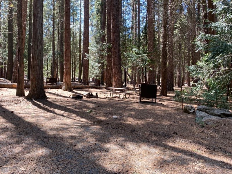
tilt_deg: +0.2
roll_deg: -0.9
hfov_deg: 67.3
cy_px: 87
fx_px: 174
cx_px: 116
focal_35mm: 26
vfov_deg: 53.1
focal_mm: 4.25
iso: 32
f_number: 1.8
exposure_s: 1/122
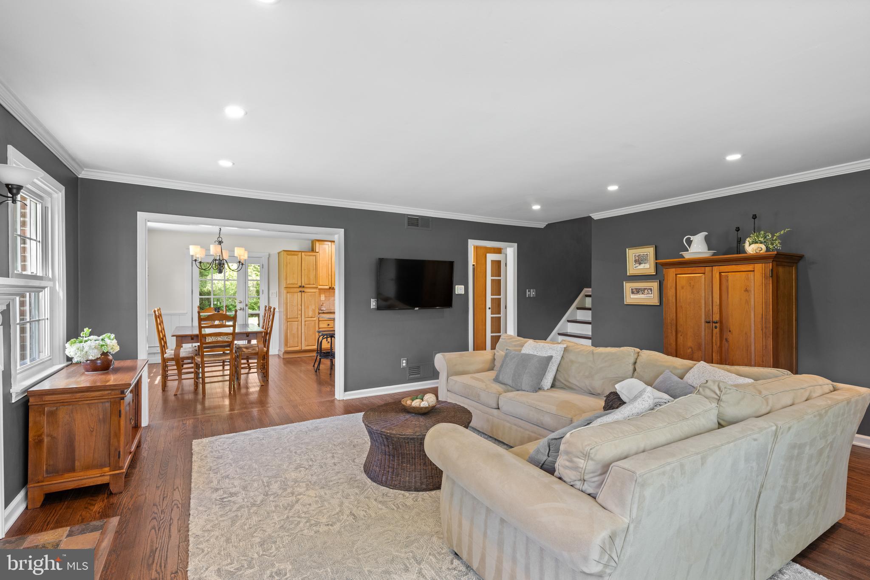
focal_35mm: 16
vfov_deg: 72.0
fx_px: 399
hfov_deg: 95.0
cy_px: 290
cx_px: 435
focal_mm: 16.5
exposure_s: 1/5
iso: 800
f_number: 7.1
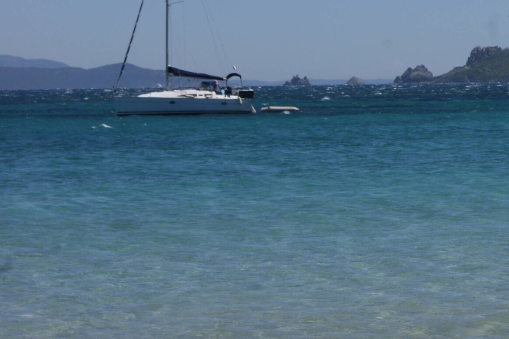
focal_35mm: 86
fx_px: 1215
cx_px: 550
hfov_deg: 22.4
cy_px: 21
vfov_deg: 15.6
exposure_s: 1/200
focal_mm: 26
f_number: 11
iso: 100
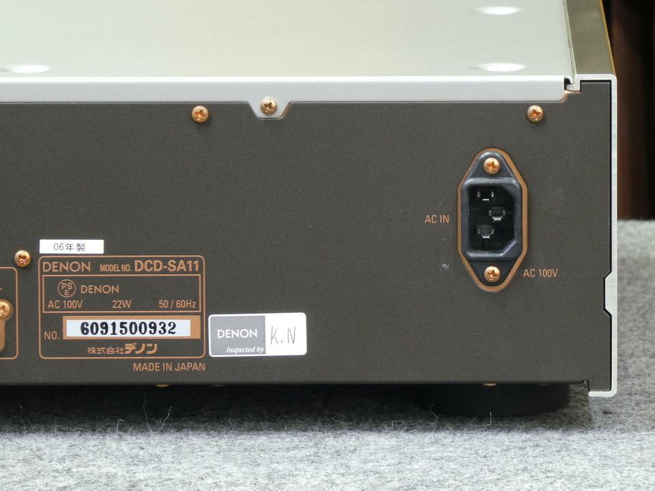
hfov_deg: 5.7
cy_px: 246
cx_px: 328
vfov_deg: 4.3
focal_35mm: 347
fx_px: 6566
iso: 200
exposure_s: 1/1.3
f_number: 6
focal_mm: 62.1
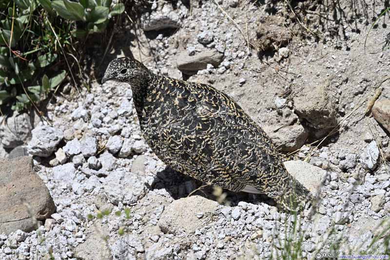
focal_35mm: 120
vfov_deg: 11.4
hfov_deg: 17.1
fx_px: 1300
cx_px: 195
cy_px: 130
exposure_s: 1/320
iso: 64
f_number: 9
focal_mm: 120
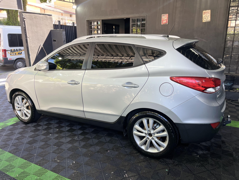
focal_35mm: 26
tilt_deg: -14.8
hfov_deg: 67.3
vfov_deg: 53.1
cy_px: 90
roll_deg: +0.2
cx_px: 120
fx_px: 180
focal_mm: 5.1
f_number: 1.6
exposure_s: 1/120
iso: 50
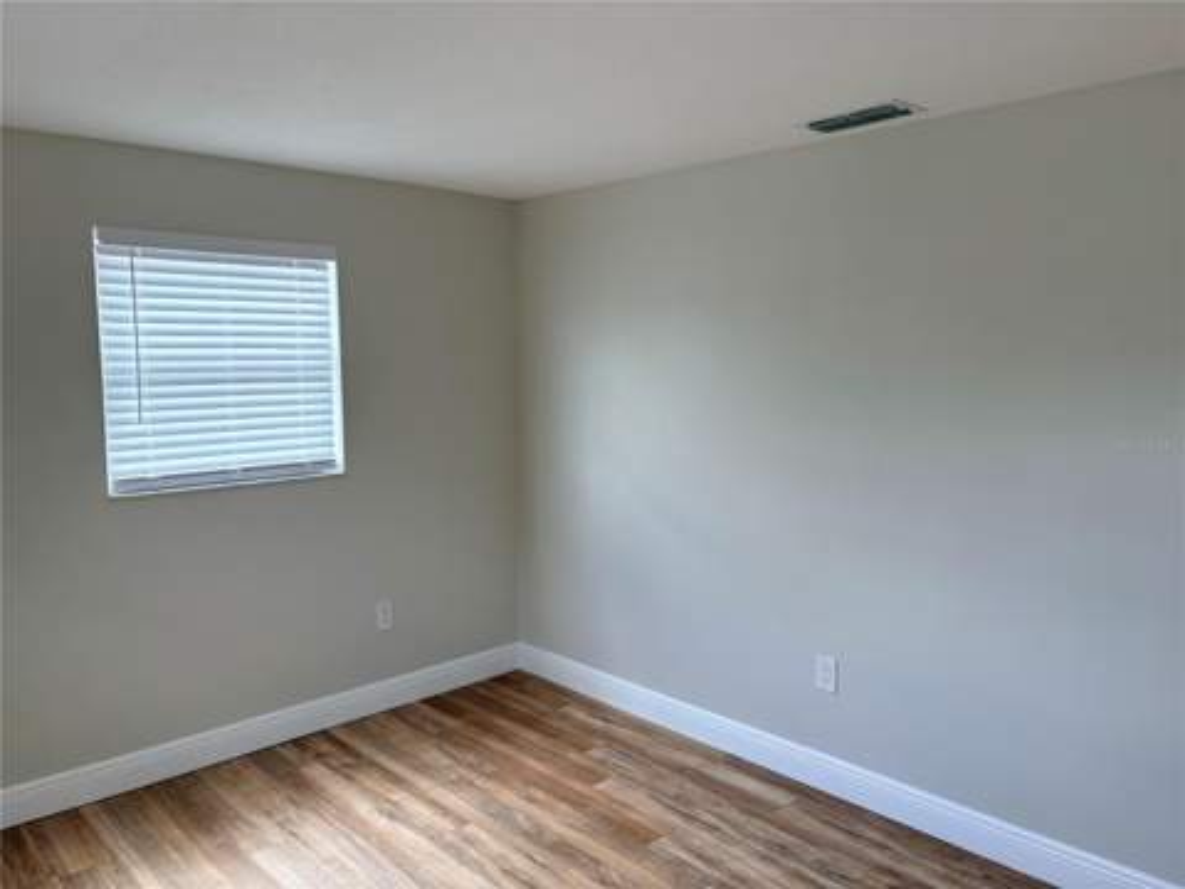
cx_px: 592
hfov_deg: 67.3
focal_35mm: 26
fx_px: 890
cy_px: 444
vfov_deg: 53.1
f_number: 1.6
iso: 64
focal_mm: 5.96
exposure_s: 1/135
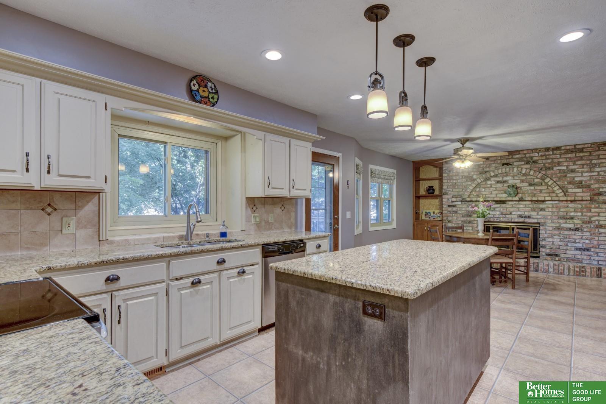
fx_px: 303
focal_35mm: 18
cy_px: 202
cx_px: 303
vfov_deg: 67.4
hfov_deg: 90.0
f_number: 8
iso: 400
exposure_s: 1/4
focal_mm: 12
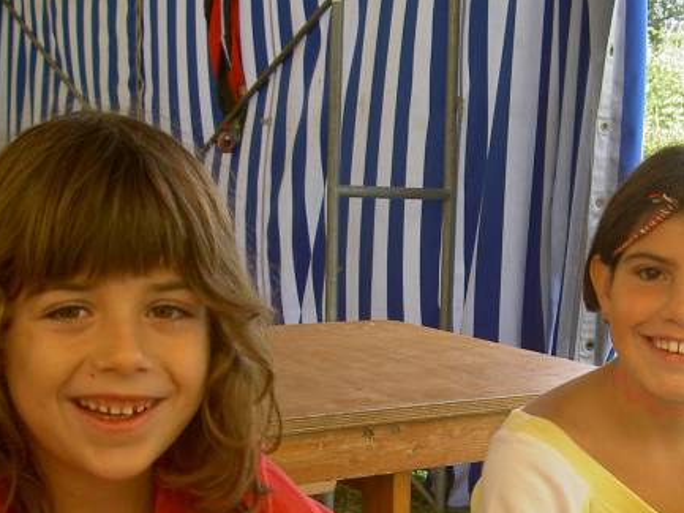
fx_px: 1423
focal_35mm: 72
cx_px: 438
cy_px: 469
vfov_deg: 20.0
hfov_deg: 26.9
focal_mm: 8
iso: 100
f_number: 2.8
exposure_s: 1/125
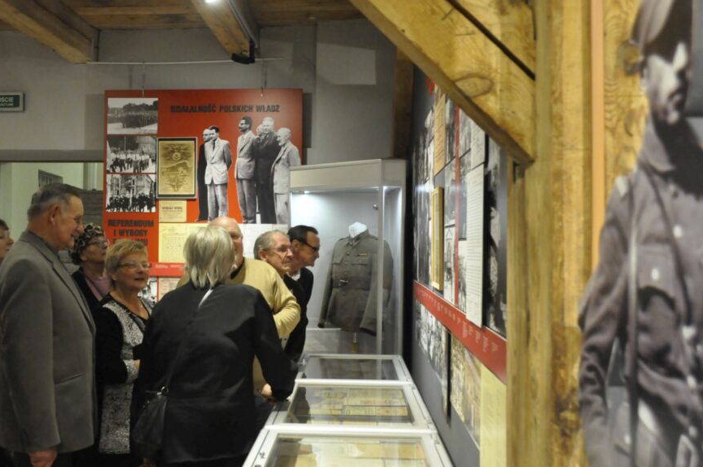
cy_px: 239
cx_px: 307
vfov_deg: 34.2
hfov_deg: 49.5
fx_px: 761
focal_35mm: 39
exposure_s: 1/125
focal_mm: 22
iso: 3200
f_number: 5.6
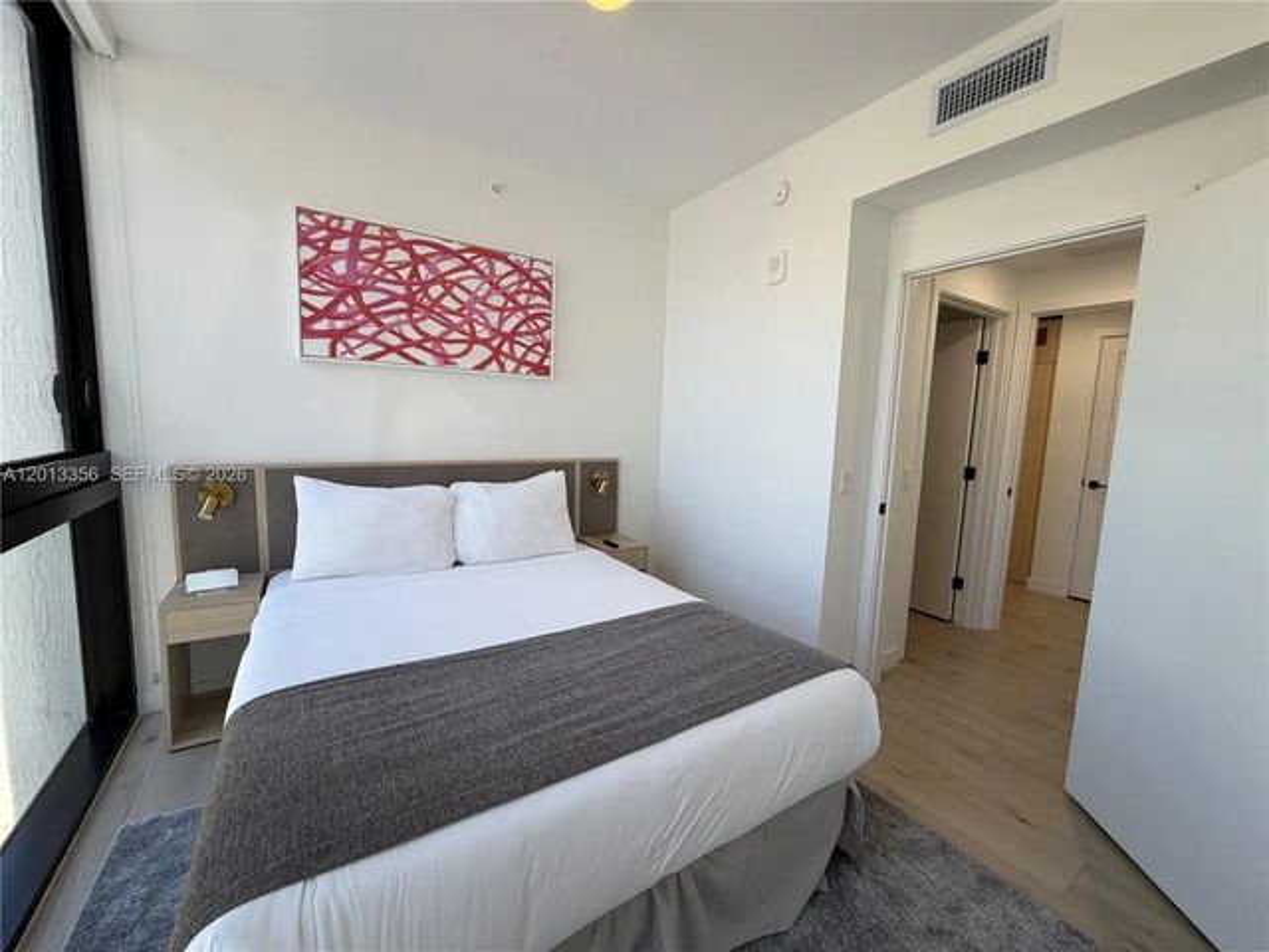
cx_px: 634
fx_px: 513
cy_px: 476
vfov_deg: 85.7
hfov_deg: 102.1
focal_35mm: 14
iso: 100
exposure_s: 1/120
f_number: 2.2
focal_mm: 2.22
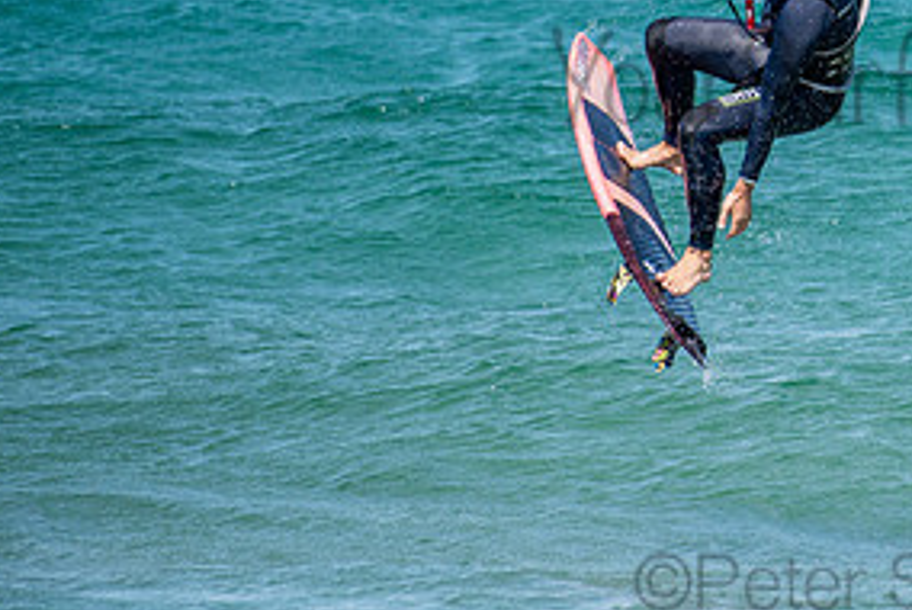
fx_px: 25866
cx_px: 883
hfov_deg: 2.0
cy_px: 50
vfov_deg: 1.4
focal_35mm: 1020
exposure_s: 1/2500
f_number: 5.6
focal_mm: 500
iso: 360
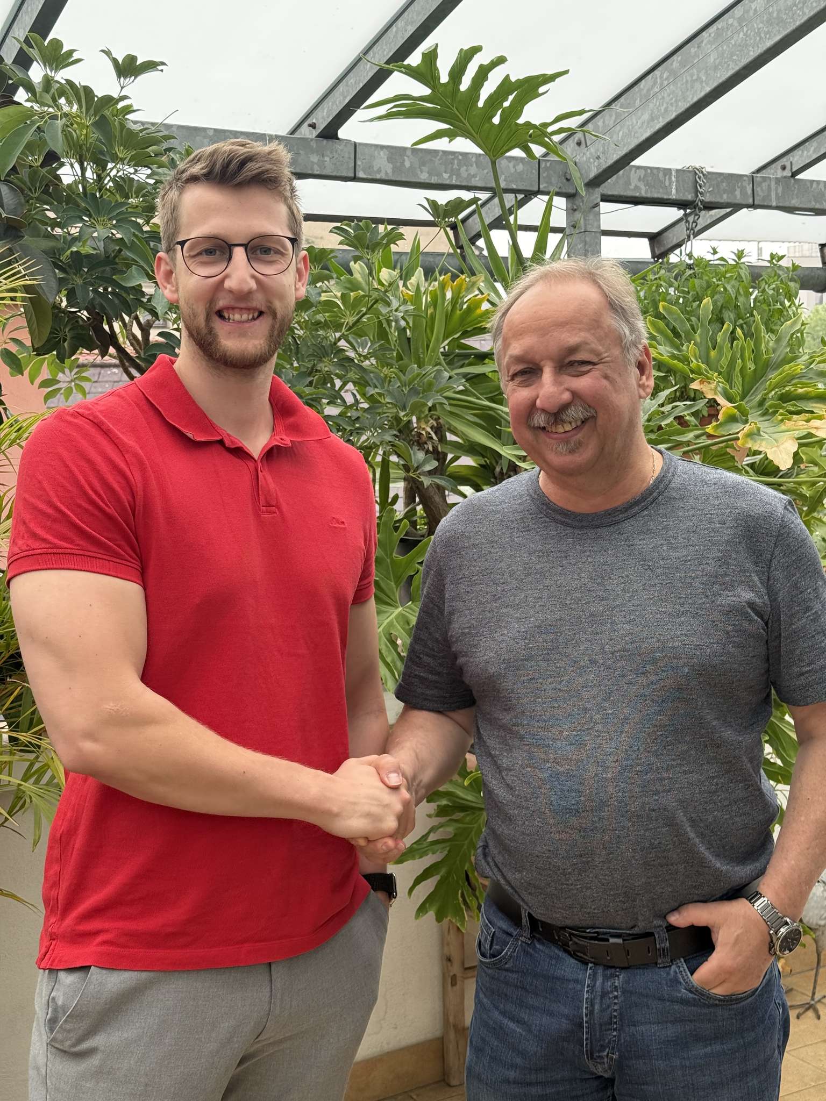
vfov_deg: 39.7
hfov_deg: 30.3
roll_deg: +1.7
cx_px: 413
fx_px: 1527
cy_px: 550
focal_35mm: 48
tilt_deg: -5.6
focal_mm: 6.76
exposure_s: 1/304
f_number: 1.78
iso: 80
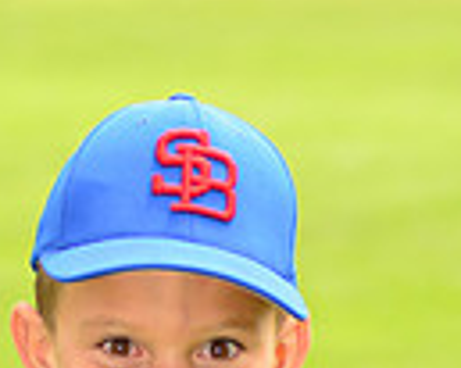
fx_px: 6353
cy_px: 577
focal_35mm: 466
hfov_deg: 4.2
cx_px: 197
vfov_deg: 3.3
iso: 100
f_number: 5
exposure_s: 1/250
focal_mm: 110
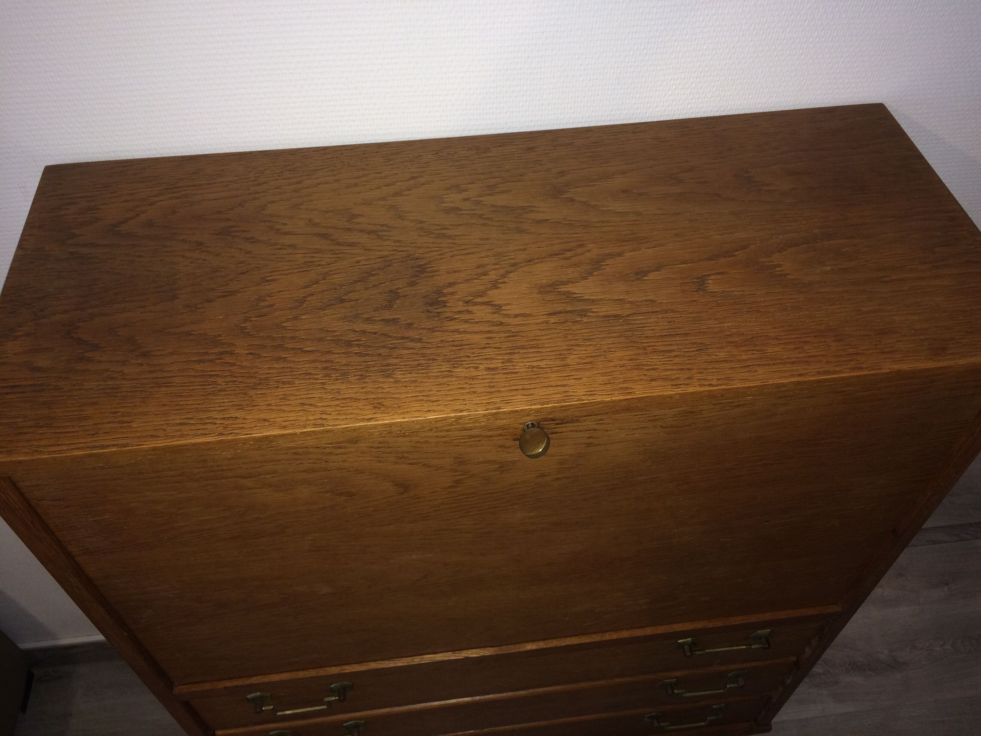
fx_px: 822
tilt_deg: -50.9
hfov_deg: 61.7
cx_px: 490
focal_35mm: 29
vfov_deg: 48.2
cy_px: 368
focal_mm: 4.15
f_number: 2.2
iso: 80
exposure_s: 1/20
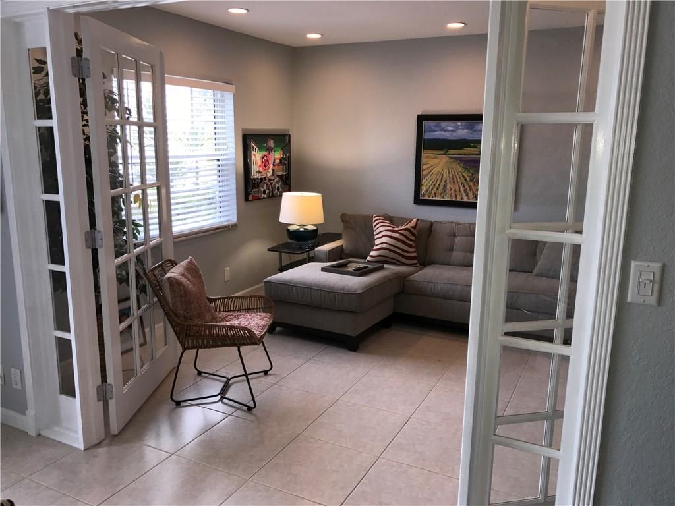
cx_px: 338
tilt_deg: -11.4
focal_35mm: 28
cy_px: 253
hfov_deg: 63.4
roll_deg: -0.7
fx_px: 546
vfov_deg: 49.7
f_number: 1.8
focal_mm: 3.99
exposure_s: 1/47
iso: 20
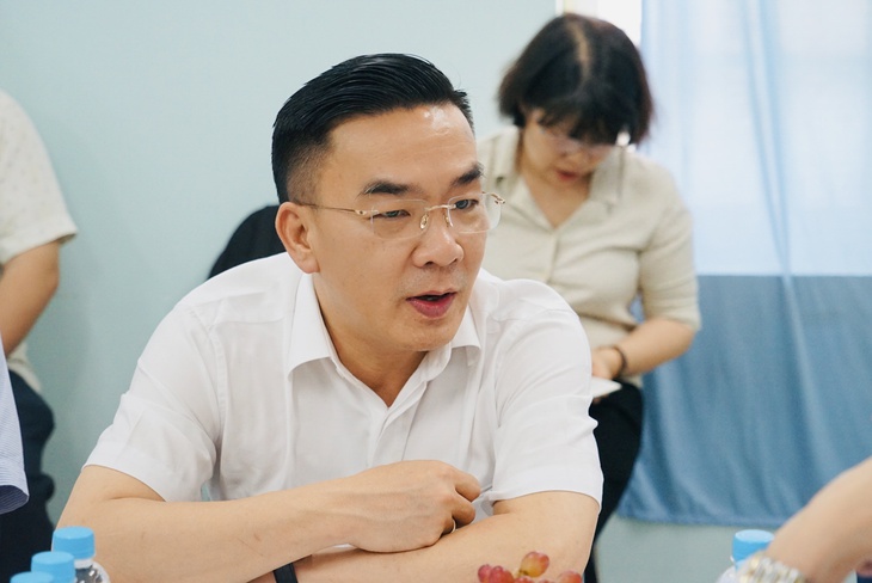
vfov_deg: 16.1
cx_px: 436
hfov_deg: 23.9
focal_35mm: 85
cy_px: 292
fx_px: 2060
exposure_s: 1/160
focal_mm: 85
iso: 4000
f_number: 5.6
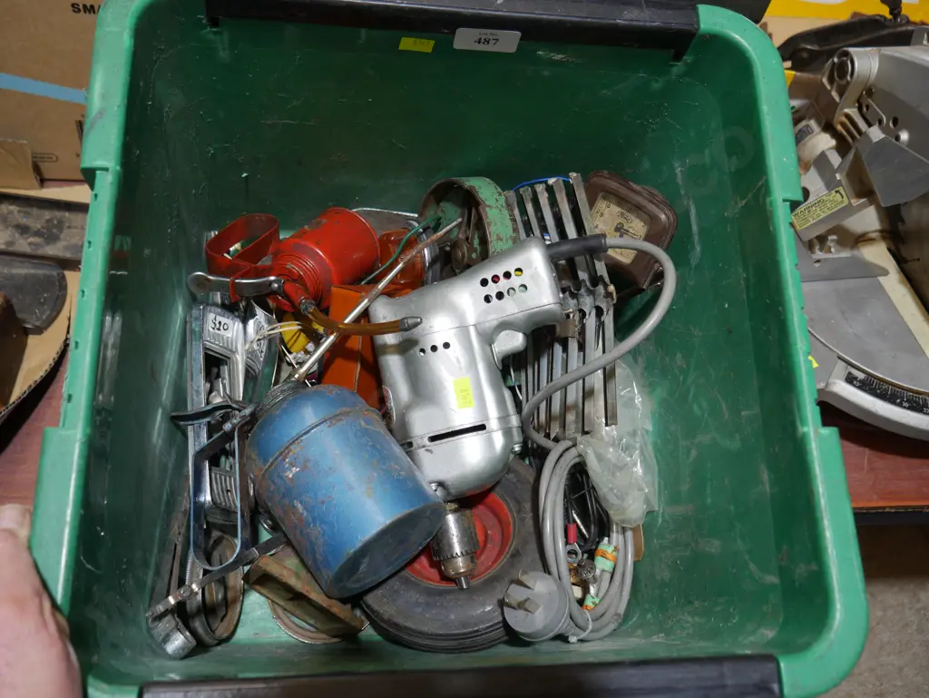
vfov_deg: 44.2
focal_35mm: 32
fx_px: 859
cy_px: 349
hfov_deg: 56.8
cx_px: 464
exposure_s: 1/60
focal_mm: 16
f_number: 3.6
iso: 200
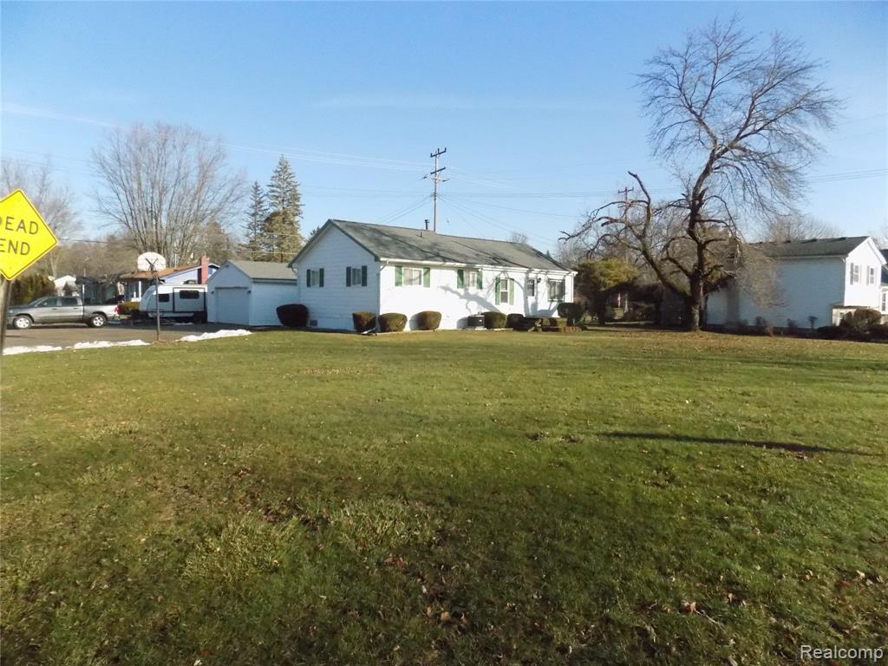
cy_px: 333
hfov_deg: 73.9
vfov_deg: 58.9
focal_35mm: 23
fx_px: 590
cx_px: 444
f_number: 9.9
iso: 800
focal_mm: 4
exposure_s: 1/500
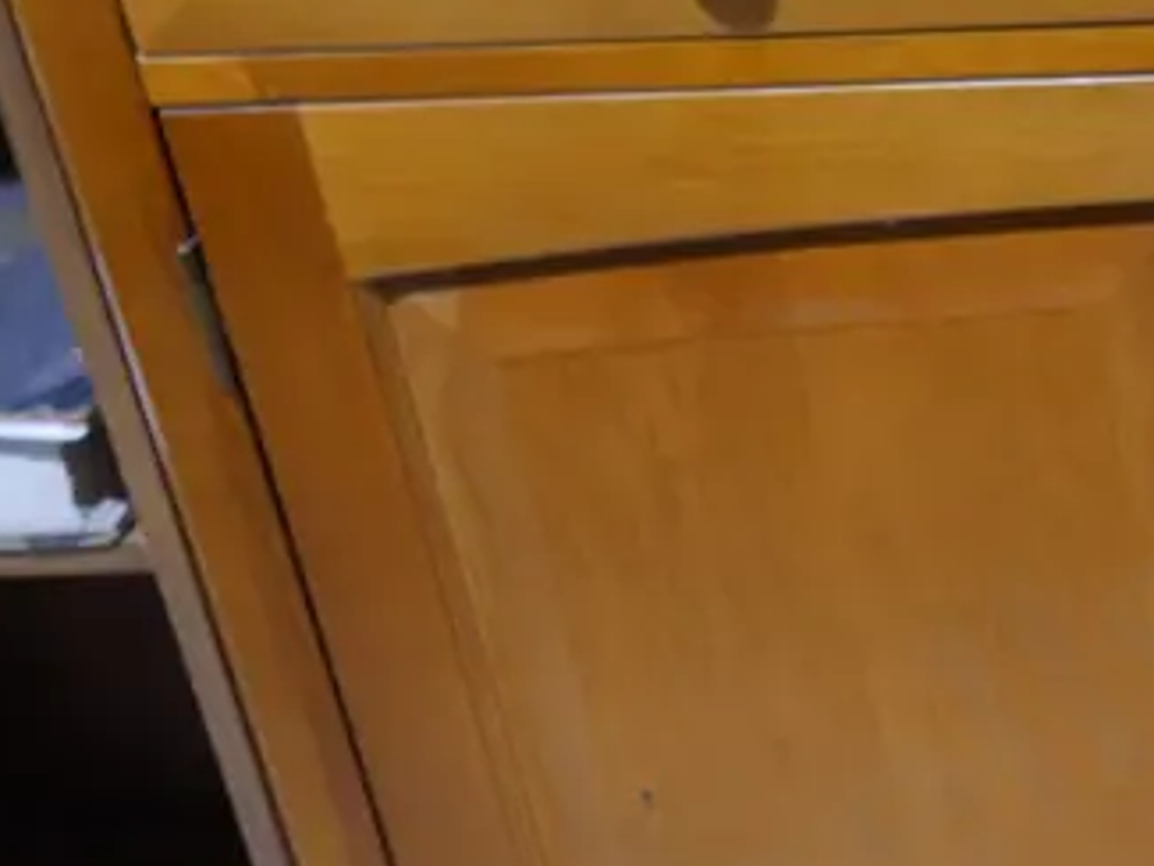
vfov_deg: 13.8
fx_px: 3568
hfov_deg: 17.3
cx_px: 1484
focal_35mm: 107
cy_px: 406
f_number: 4
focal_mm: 17
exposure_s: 1/60
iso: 500
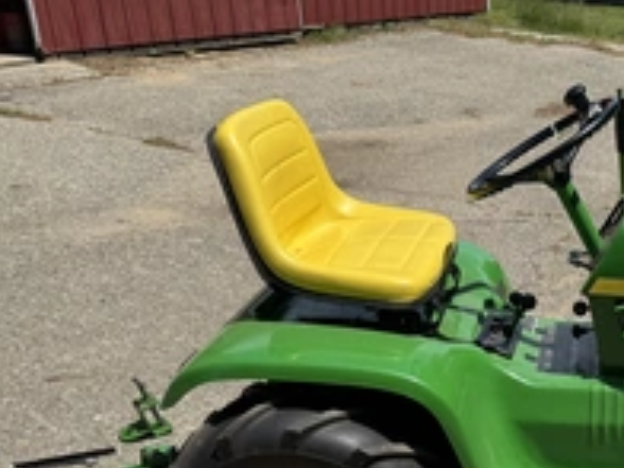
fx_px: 883
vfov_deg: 28.6
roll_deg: -2.8
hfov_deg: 36.2
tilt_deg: -27.3
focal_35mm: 49
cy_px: 414
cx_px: 579
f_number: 1.78
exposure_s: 1/4608
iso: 80
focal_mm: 6.76
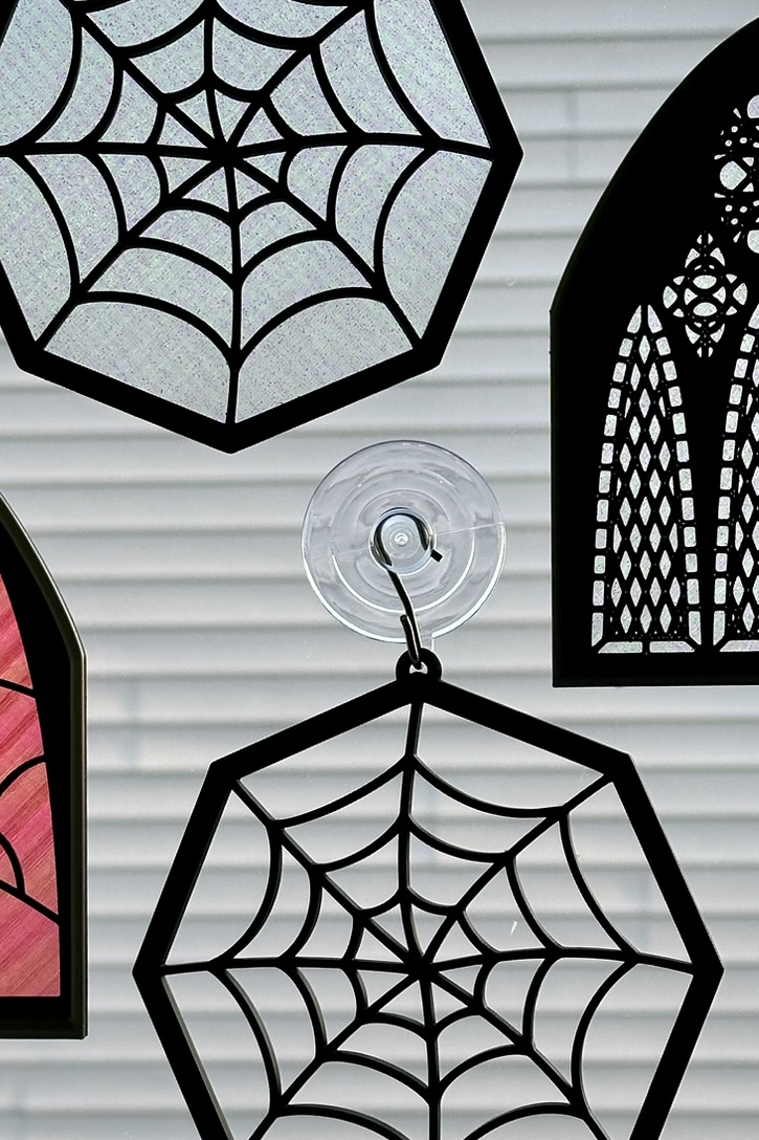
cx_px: 335
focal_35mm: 94
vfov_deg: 21.7
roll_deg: -0.2
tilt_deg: +1.0
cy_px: 676
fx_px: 2973
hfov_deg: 14.5
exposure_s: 1/264
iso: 64
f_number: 1.78
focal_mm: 6.86
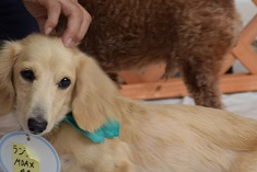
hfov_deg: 8.5
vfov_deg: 5.7
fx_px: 1735
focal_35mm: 243
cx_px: 174
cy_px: 120
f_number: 6.3
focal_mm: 95
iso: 800
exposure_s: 1/50
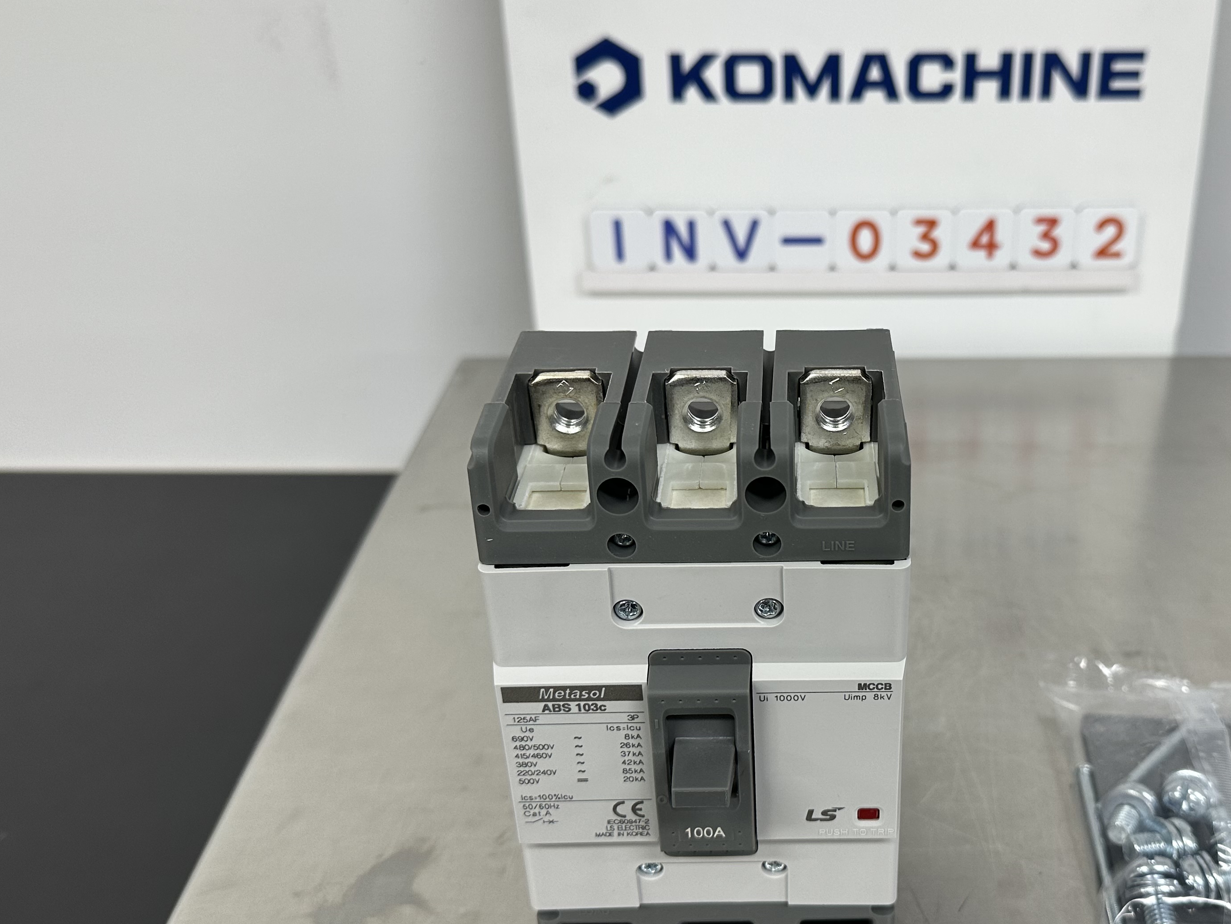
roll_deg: +0.5
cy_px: 479
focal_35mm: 35
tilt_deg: -31.6
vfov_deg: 40.7
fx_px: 1245
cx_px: 813
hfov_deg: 51.7
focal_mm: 6.86
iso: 125
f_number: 1.78
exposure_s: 1/120
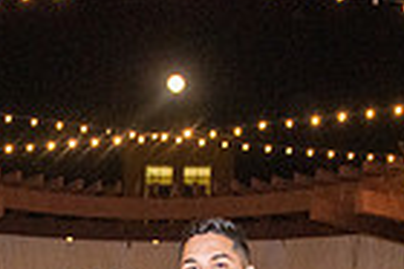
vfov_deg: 11.2
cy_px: 548
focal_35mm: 110
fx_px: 1233
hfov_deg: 18.5
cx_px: 104
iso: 1600
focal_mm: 24
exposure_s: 1/160
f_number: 4
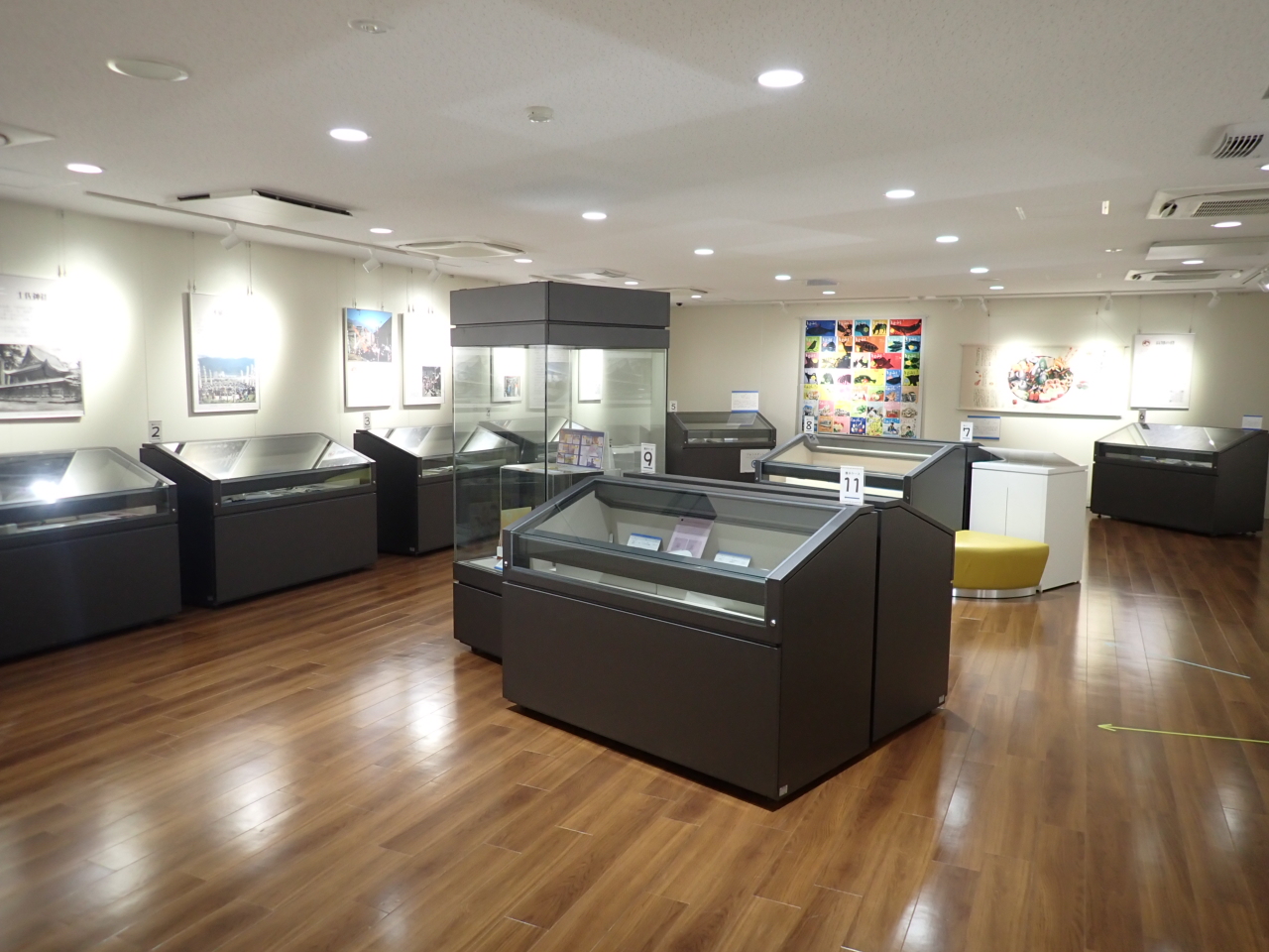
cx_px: 634
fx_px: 916
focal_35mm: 25
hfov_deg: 69.4
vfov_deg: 54.9
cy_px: 476
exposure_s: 1/80
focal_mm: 4.5
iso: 200
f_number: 2
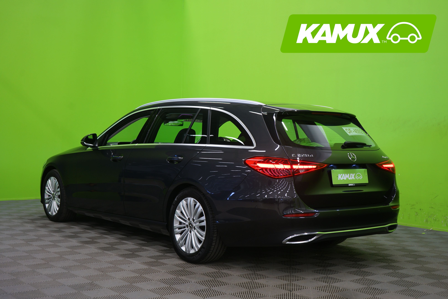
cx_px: 224
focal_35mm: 46
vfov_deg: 29.2
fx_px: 572
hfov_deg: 42.7
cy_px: 150
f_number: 5
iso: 400
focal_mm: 46
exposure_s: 1/8
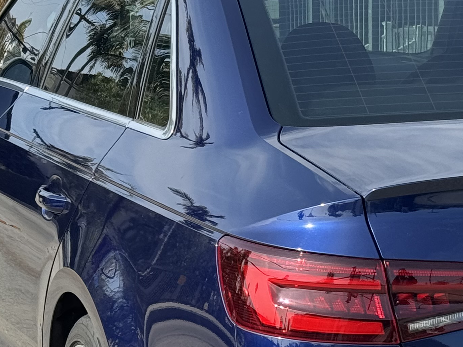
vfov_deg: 10.4
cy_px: 290
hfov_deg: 13.6
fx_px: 1899
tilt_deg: -11.7
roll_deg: -0.3
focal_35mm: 142
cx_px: 504
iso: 64
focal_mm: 6.86
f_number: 1.78
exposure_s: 1/1724
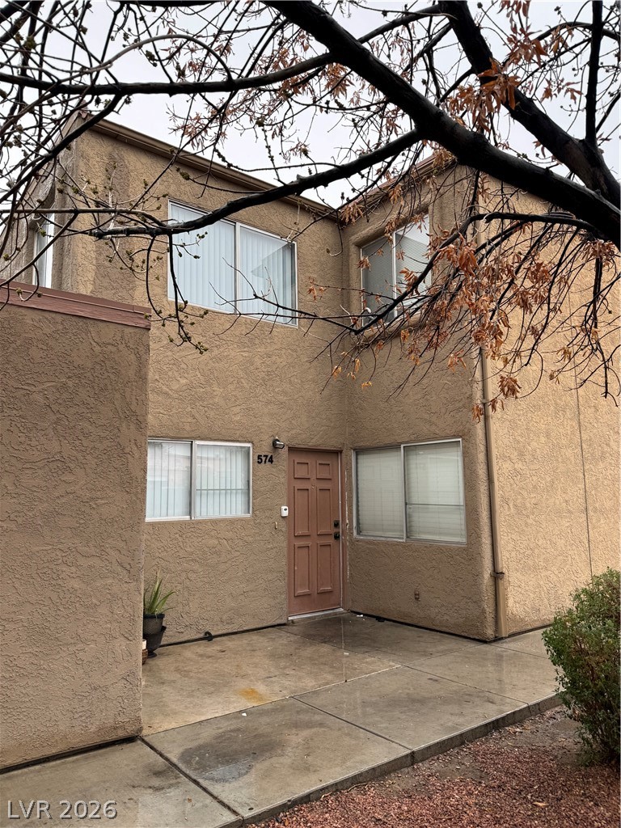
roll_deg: +0.0
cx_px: 310
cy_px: 414
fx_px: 574
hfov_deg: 56.8
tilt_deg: +7.5
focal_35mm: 24
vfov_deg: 71.6
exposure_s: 1/338
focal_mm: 6.86
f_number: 1.78
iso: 80
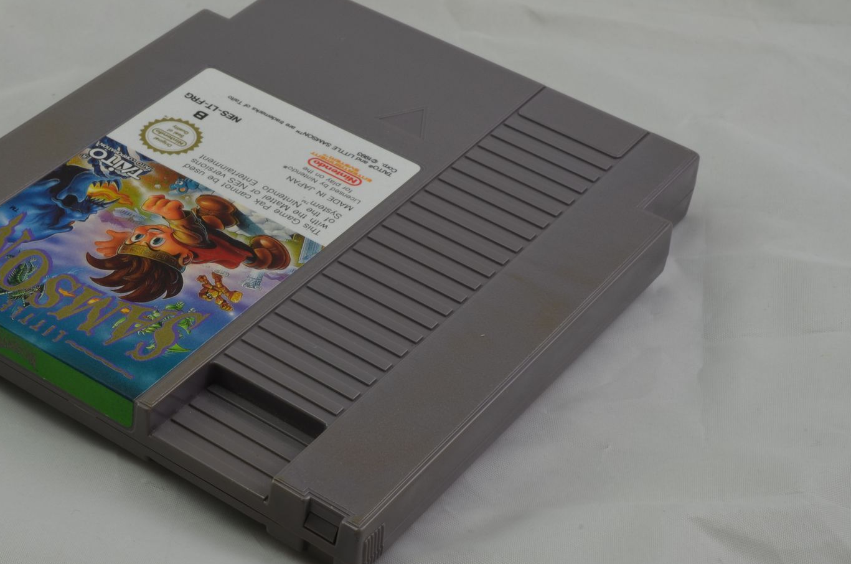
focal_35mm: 79
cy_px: 266
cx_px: 307
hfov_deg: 25.6
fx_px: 1864
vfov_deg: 17.2
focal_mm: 40
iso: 100
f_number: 20
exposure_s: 1/2.5
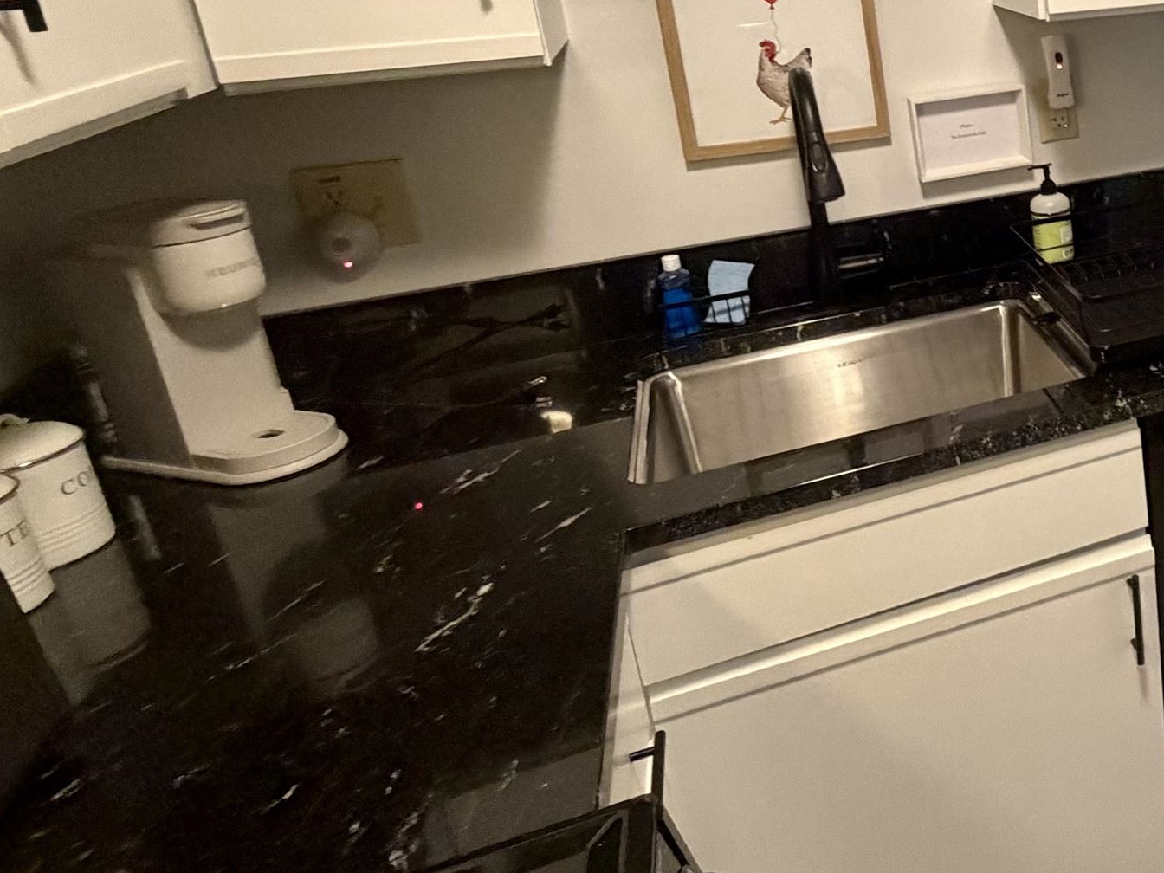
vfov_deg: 42.5
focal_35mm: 32
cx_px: 1224
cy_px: 198
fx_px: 1076
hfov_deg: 45.5
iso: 500
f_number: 2.2
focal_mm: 2.22
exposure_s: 1/60
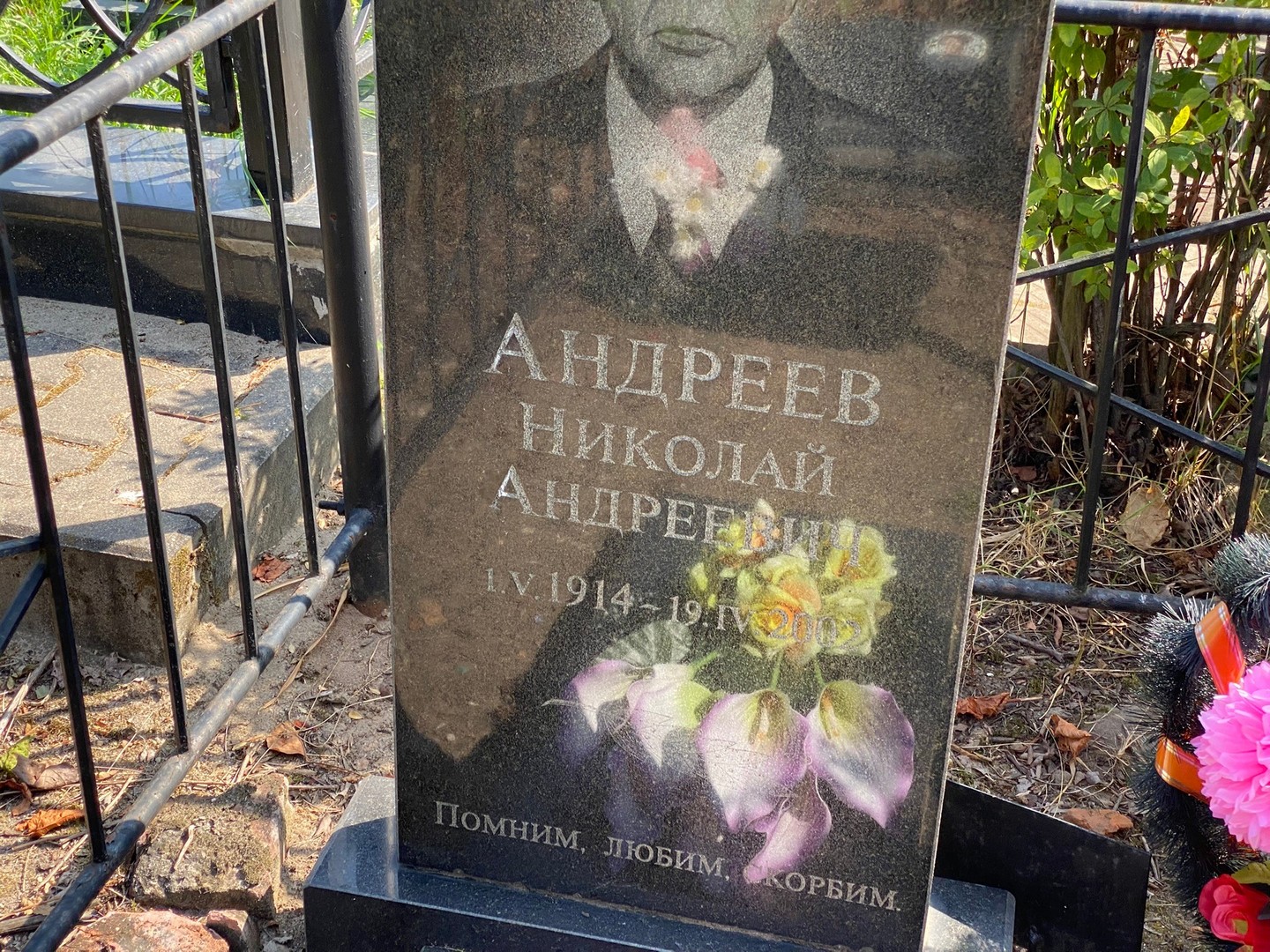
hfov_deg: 36.8
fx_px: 1908
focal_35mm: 52
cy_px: 476
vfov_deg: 28.0
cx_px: 635
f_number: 2
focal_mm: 6
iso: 20
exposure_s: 1/250
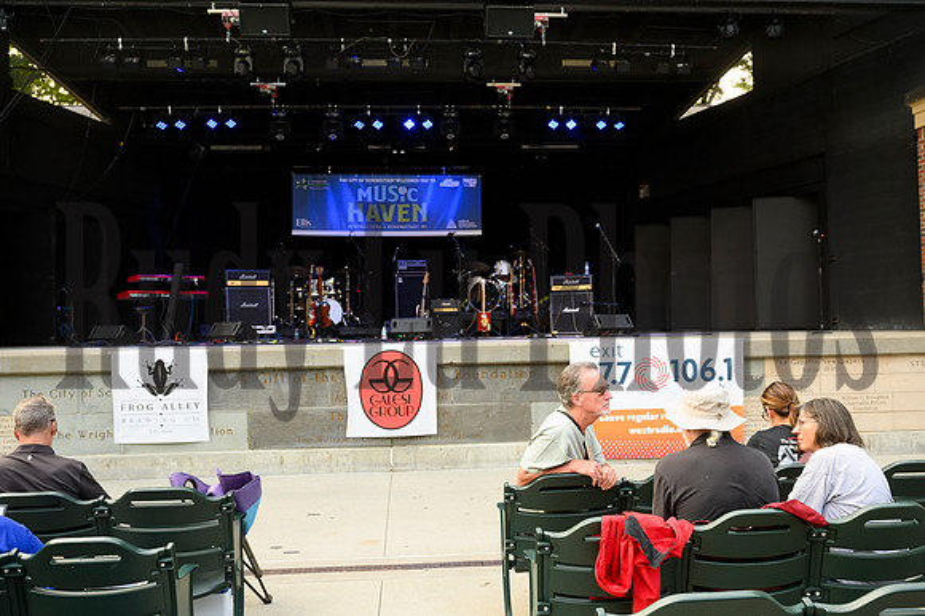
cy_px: 308
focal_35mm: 32
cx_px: 462
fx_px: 822
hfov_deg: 58.7
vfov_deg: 41.1
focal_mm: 32
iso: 1100
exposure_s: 1/250
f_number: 5.6
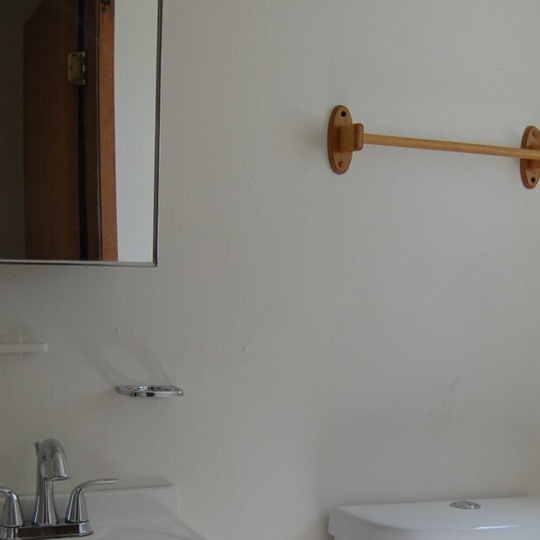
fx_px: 1094
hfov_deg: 27.7
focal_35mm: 62
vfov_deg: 27.5
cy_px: 382
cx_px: 326
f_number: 3.5
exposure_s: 1/320
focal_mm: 18
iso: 400
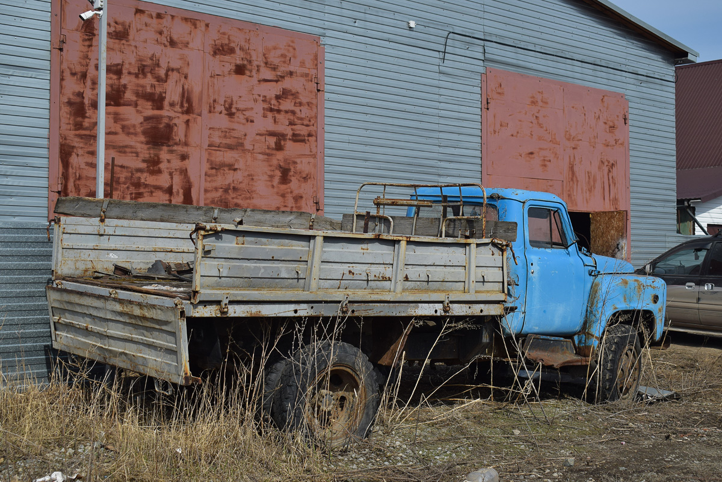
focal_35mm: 48
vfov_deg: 28.1
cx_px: 361
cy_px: 241
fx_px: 963
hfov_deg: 41.1
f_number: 6.3
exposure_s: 1/800
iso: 100
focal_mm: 32
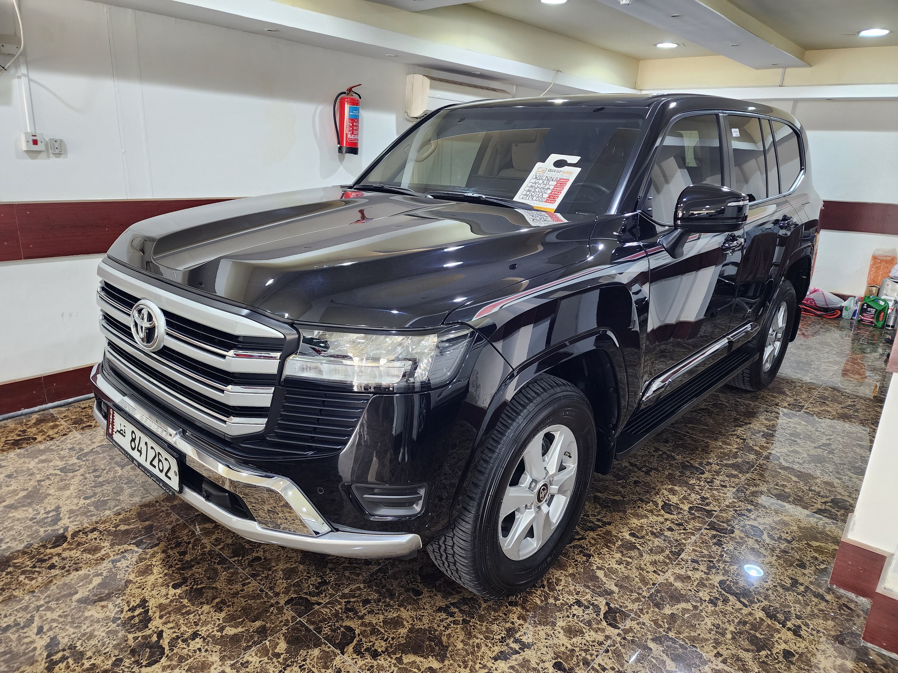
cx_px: 449
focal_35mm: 23
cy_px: 336
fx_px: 597
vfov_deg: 58.9
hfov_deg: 73.9
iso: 250
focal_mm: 6.4
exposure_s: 1/100
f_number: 1.8
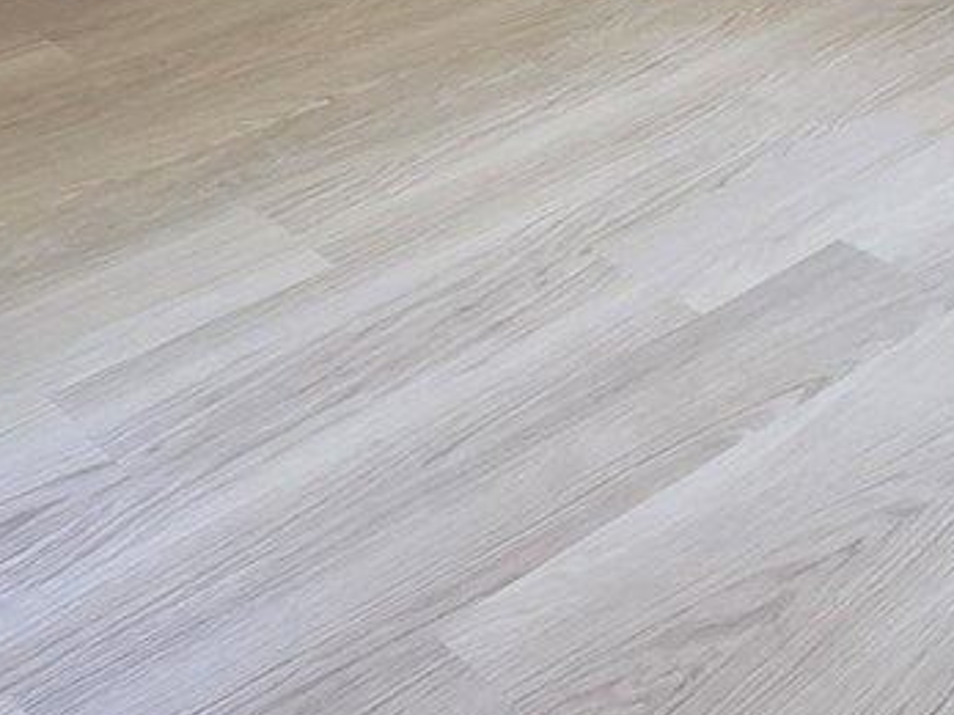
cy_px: -324
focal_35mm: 60
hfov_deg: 31.8
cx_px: 280
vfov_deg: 21.1
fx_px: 1653
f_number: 1.9
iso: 200
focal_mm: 2.2
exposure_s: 1/120
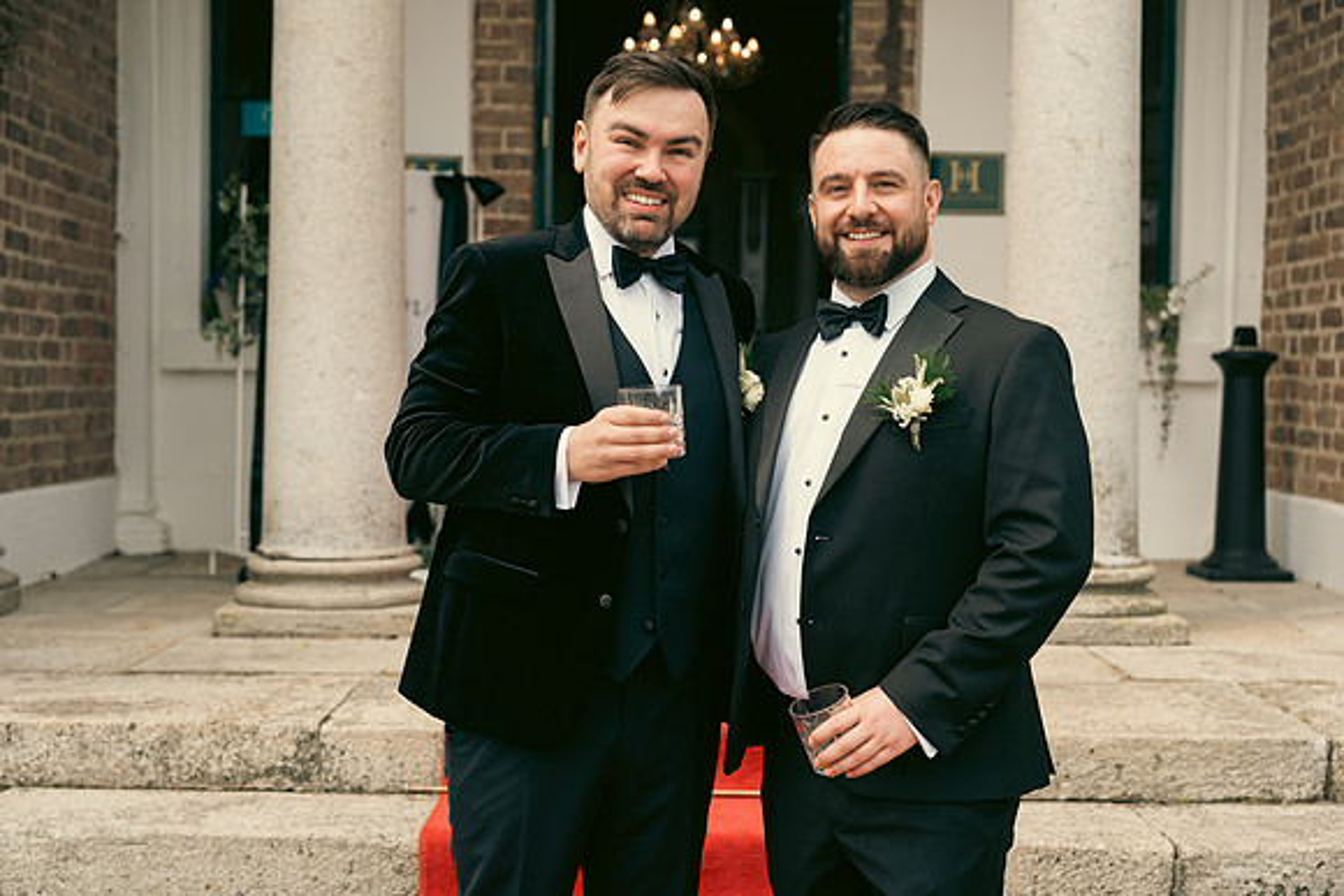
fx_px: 1830
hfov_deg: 40.3
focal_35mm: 49
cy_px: 448
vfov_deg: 27.5
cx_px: 672
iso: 200
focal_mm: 49
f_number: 3.5
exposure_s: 1/1250
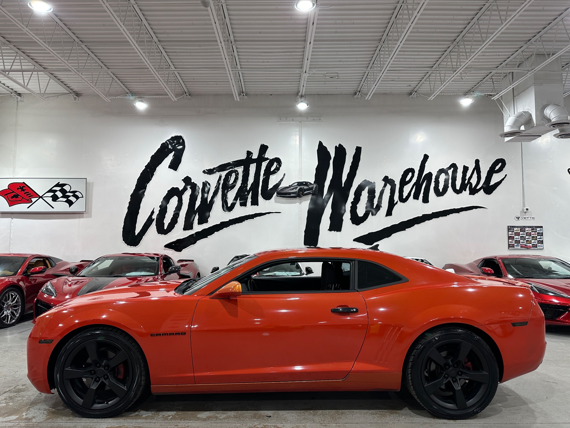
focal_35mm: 24
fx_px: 395
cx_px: 285
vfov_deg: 56.8
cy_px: 214
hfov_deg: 71.6
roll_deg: -0.4
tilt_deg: +4.5
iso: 80
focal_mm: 6.86
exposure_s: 1/120
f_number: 1.78
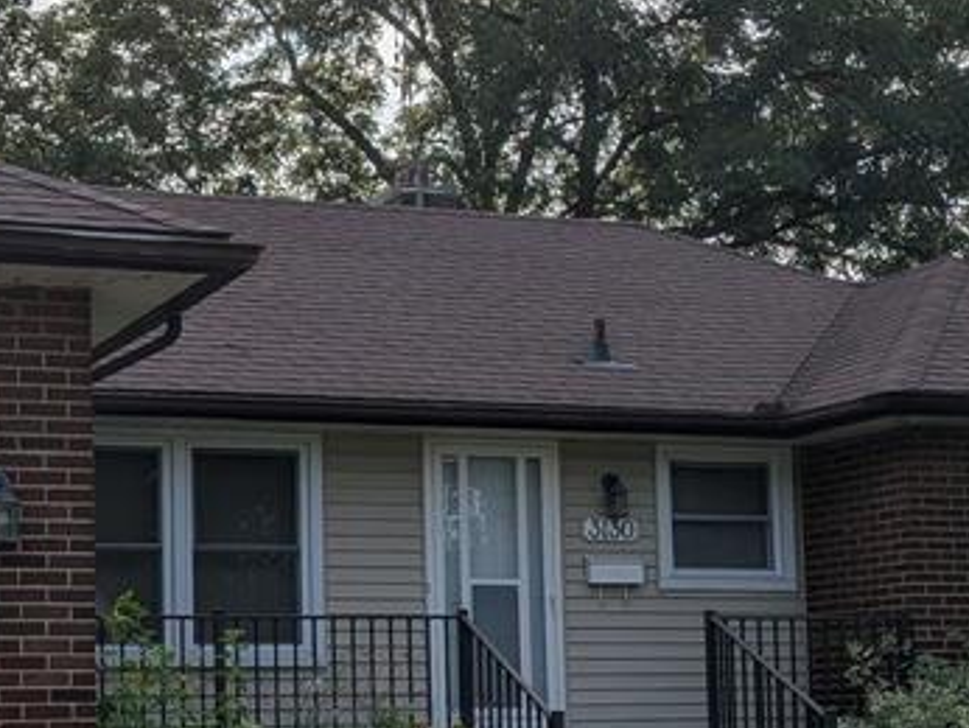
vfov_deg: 20.7
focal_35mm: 71
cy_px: 465
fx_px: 1989
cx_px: 185
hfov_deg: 26.8
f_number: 1.7
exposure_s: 1/4673
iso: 32
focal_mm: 4.53
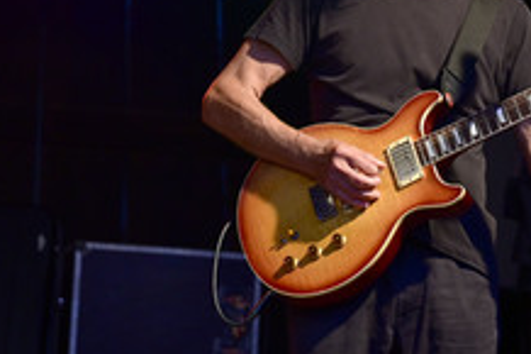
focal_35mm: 145
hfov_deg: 14.1
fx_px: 2137
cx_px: 440
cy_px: 78
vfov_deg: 9.4
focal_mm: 70
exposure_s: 1/160
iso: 1600
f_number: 2.8
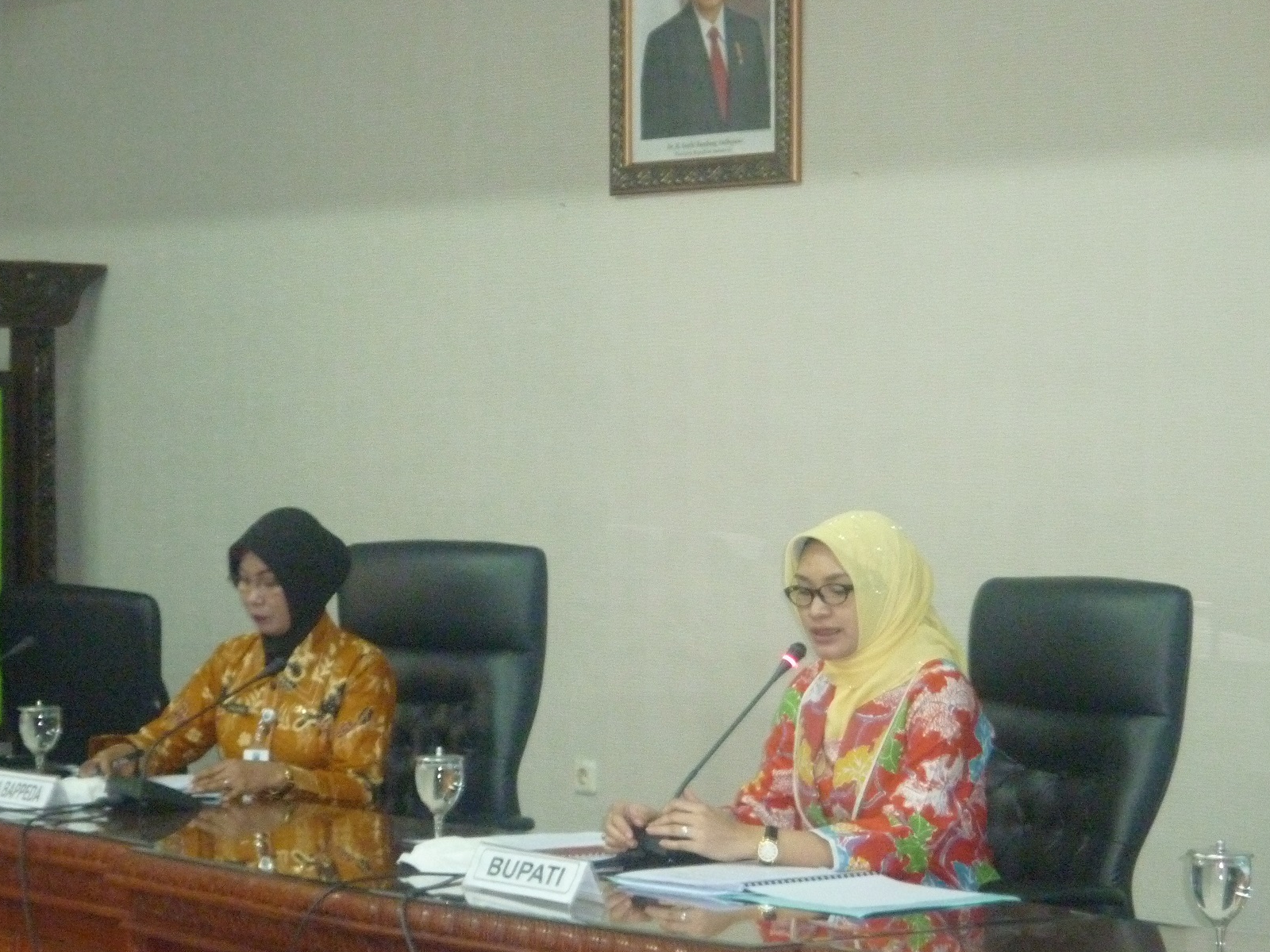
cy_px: 490
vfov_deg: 14.0
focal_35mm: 106
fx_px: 3889
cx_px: 564
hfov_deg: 18.5
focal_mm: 15.3
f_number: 4.7
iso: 800
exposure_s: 1/8
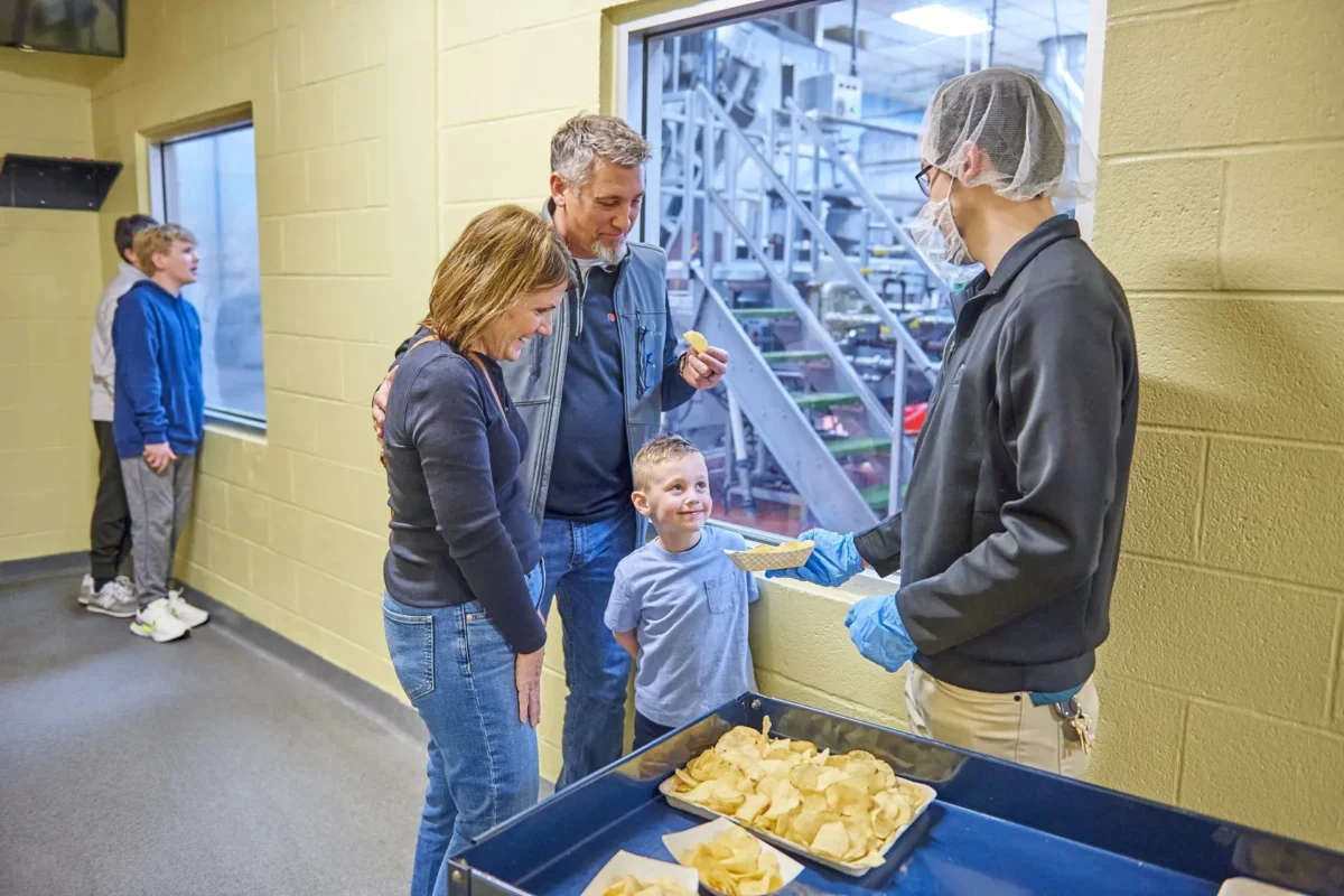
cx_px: 672
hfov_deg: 63.7
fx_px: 1083
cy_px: 448
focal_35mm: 29
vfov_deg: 45.0
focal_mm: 29
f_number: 2.8
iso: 640
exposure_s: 1/60
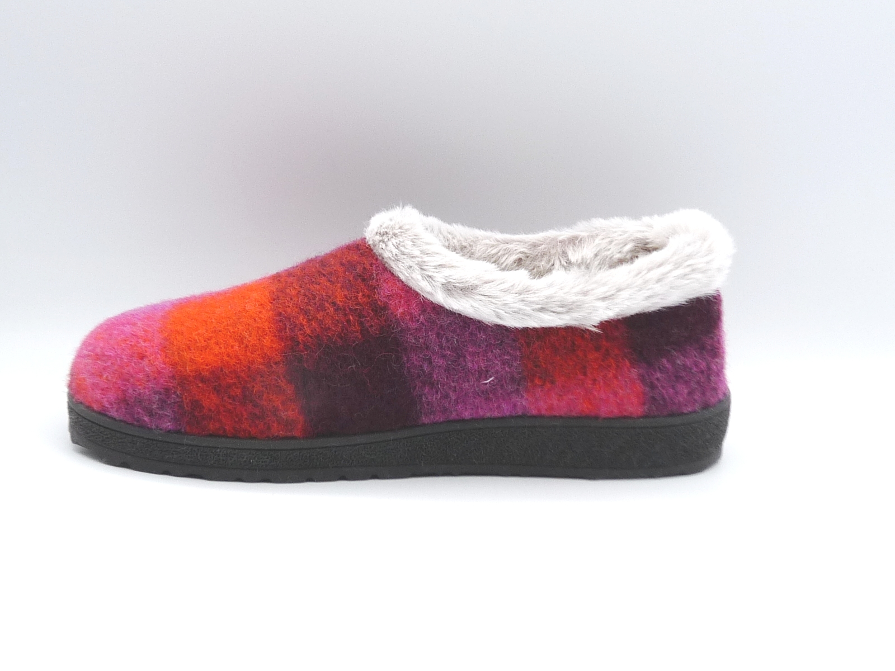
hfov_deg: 38.2
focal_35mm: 50
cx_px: 448
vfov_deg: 29.1
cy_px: 336
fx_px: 1293
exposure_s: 1/200
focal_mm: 4.9
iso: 100
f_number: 4
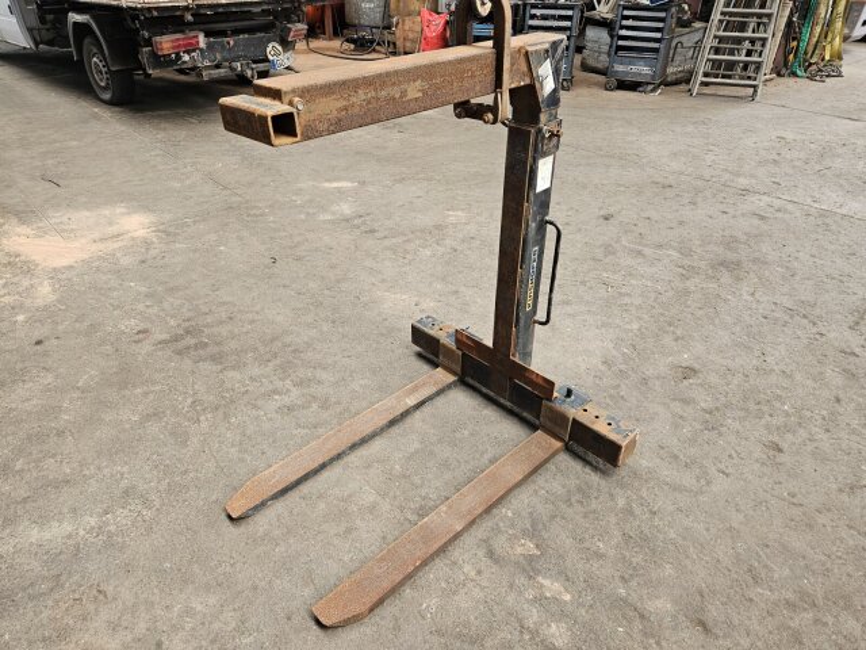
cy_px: 325
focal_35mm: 23
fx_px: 575
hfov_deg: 73.9
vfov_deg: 58.9
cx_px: 433
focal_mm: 5.4
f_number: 1.8
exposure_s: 1/100
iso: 125
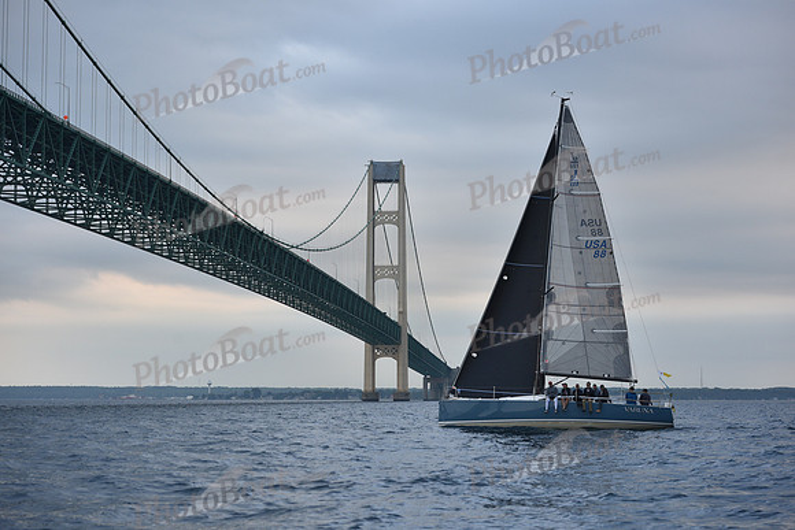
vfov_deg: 18.2
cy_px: 265
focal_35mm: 75
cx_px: 398
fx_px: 1657
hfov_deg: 27.0
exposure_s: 1/640
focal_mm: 75
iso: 400
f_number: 5
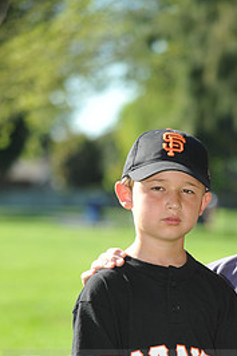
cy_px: 368
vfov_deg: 8.9
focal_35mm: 229
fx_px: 2264
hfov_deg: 6.0
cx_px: 242
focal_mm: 105
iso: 200
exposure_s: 1/800
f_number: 4
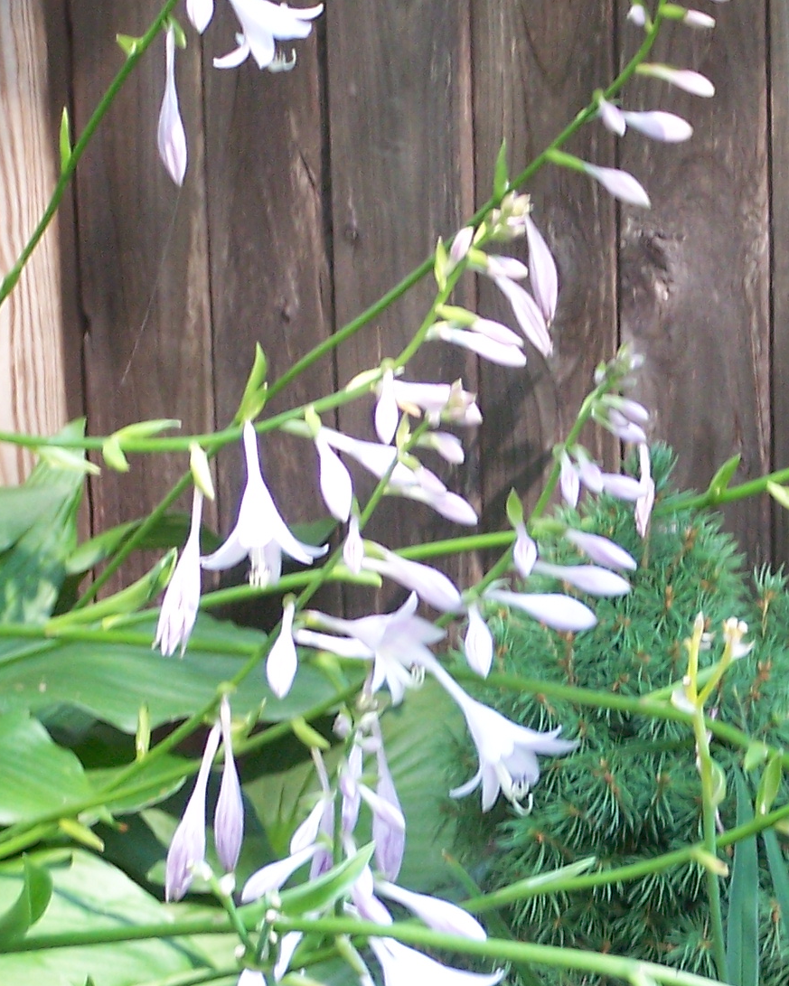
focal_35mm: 242
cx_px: 684
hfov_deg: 6.4
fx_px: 7063
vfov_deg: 8.0
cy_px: 610
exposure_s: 1/40
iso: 140
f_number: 3.2
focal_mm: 17.5
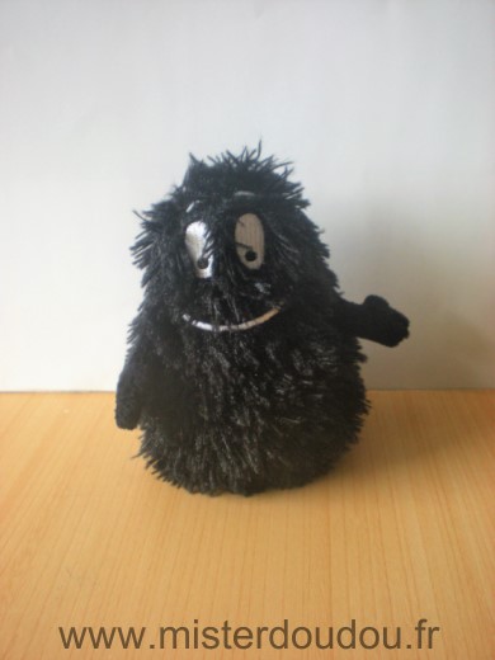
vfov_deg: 49.0
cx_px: 248
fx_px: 725
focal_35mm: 38
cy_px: 330
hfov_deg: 37.7
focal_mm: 6.3
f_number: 3.1
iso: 200
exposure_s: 1/61.2
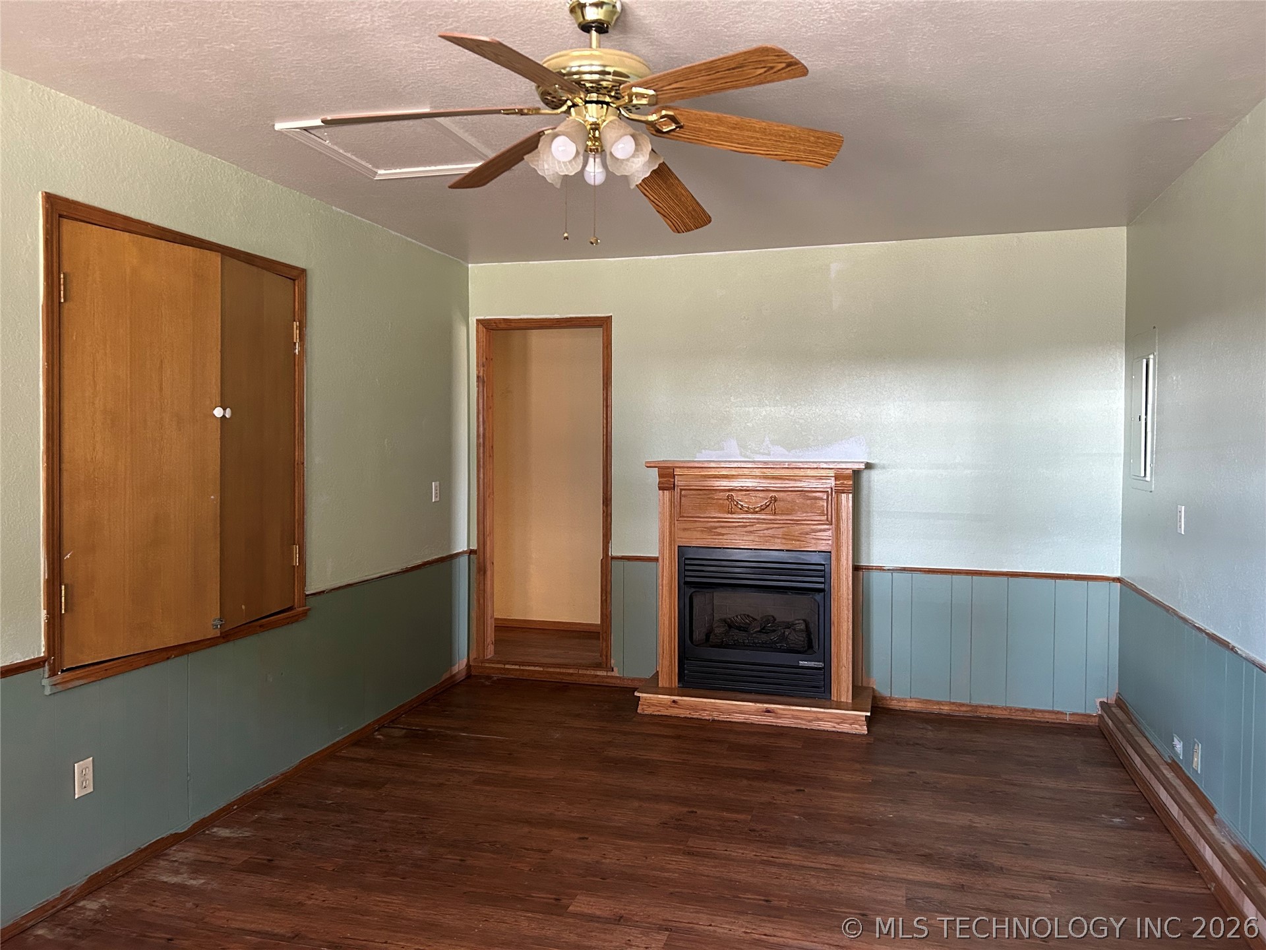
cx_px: 633
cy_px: 475
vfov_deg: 53.1
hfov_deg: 67.3
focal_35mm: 26
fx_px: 951
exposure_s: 1/60
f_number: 1.5
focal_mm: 5.7
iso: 320
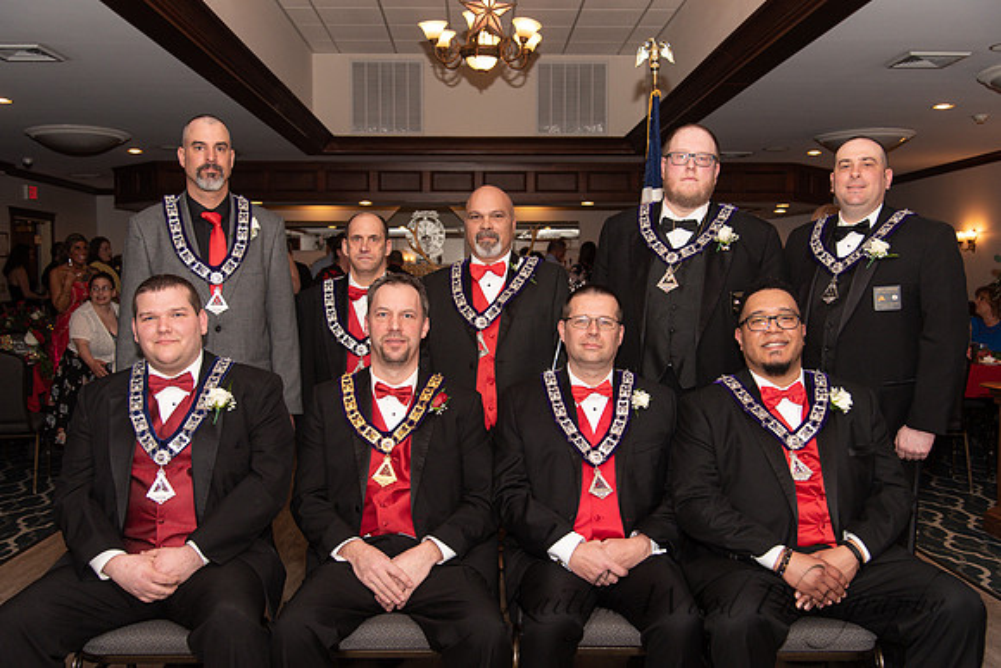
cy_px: 334
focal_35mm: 36
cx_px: 500
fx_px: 992
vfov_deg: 37.2
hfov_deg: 53.5
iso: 800
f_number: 4
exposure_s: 1/200
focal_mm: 34
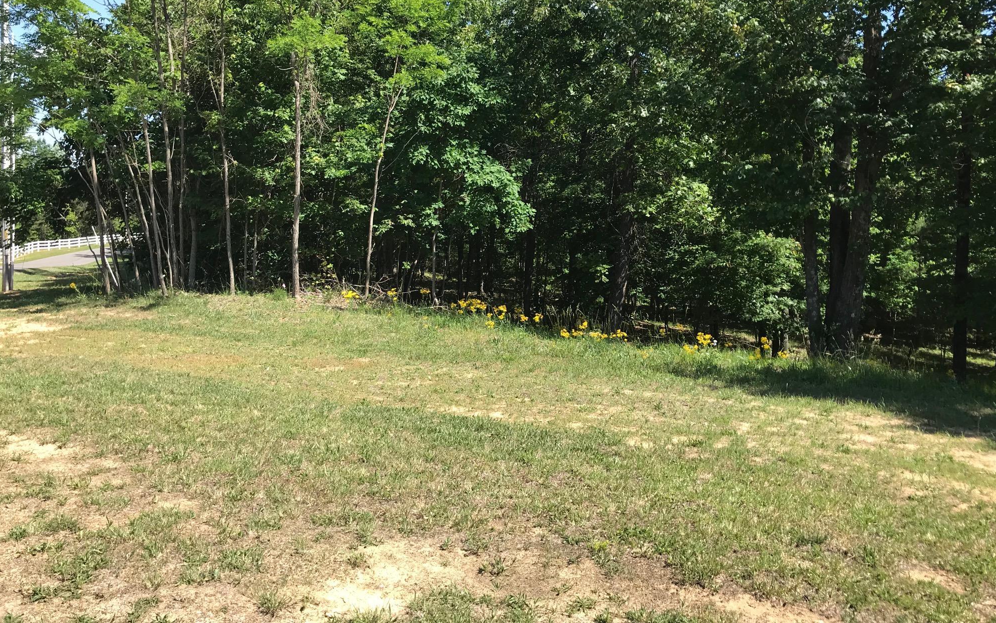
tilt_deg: -5.2
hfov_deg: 62.9
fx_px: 814
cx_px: 501
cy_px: 246
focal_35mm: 30
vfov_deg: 41.6
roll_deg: -1.8
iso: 20
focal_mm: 3.99
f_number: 1.8
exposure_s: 1/833
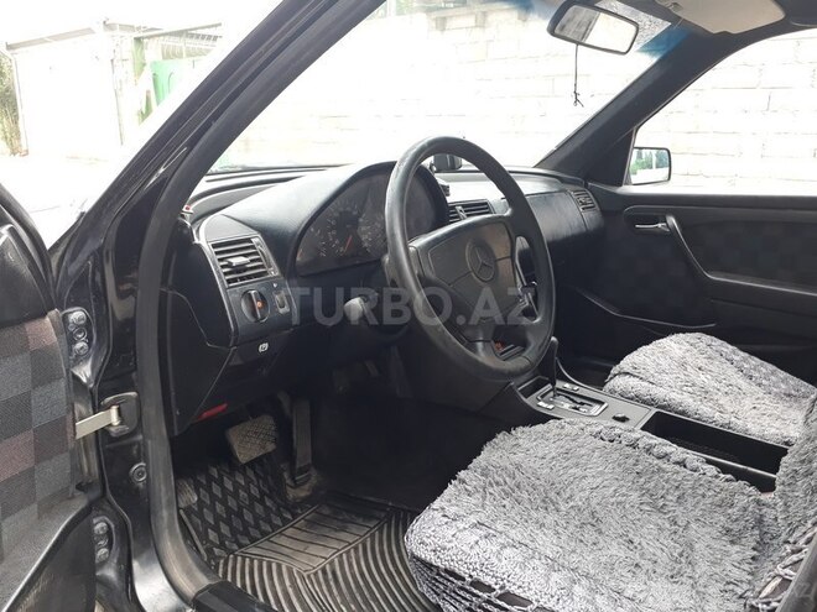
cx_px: 408
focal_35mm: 27
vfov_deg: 51.4
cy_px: 306
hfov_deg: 65.3
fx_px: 637
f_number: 1.9
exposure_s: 1/33
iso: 50
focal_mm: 3.6
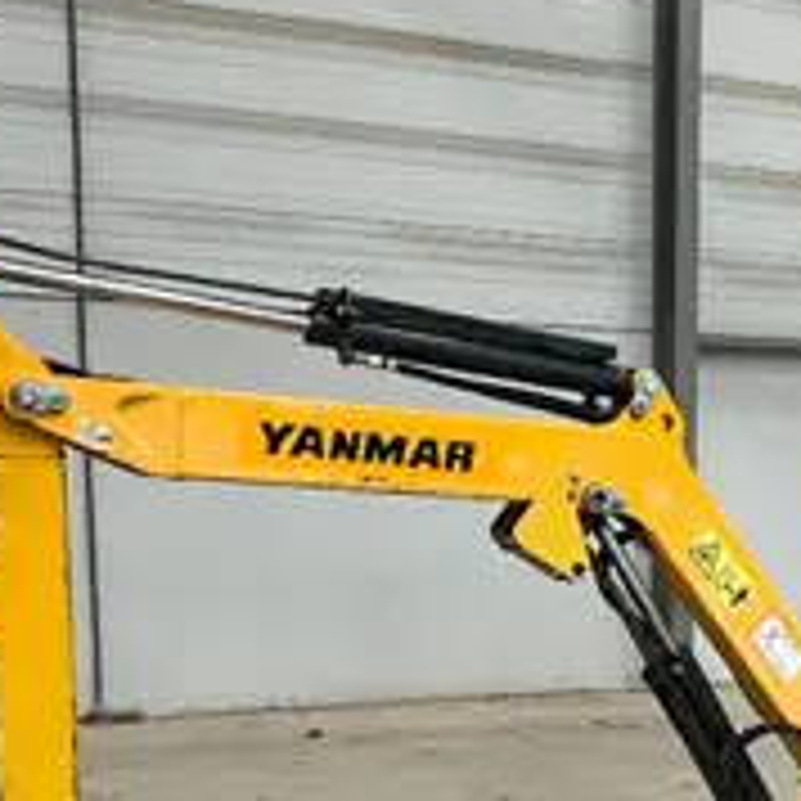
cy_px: 747
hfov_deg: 24.3
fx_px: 1806
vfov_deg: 24.2
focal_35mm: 69
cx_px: 724
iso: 125
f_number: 1.8
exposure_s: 1/60
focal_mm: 3
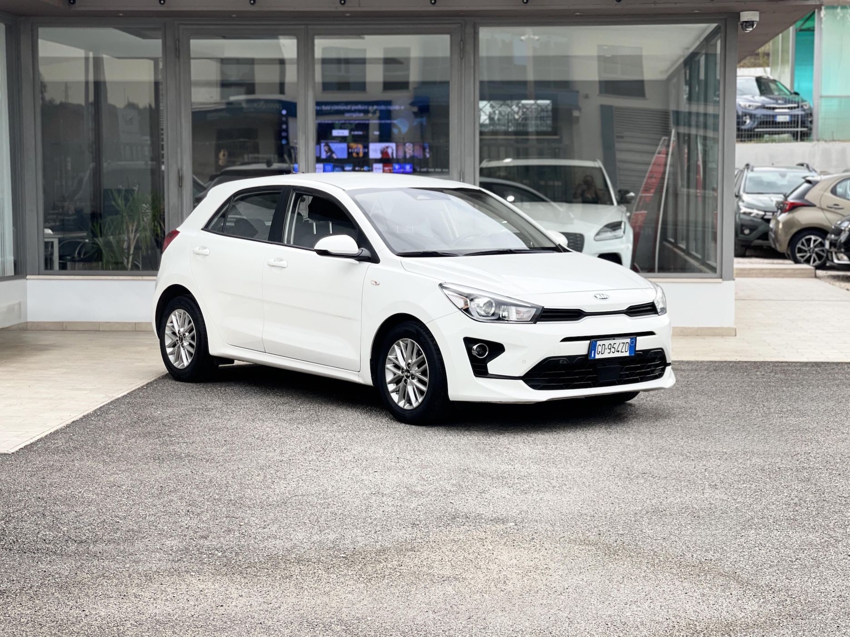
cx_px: 425
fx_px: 1571
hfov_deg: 30.3
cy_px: 318
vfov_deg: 22.9
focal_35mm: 64
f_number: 2.2
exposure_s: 1/121
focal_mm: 7.5
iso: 40
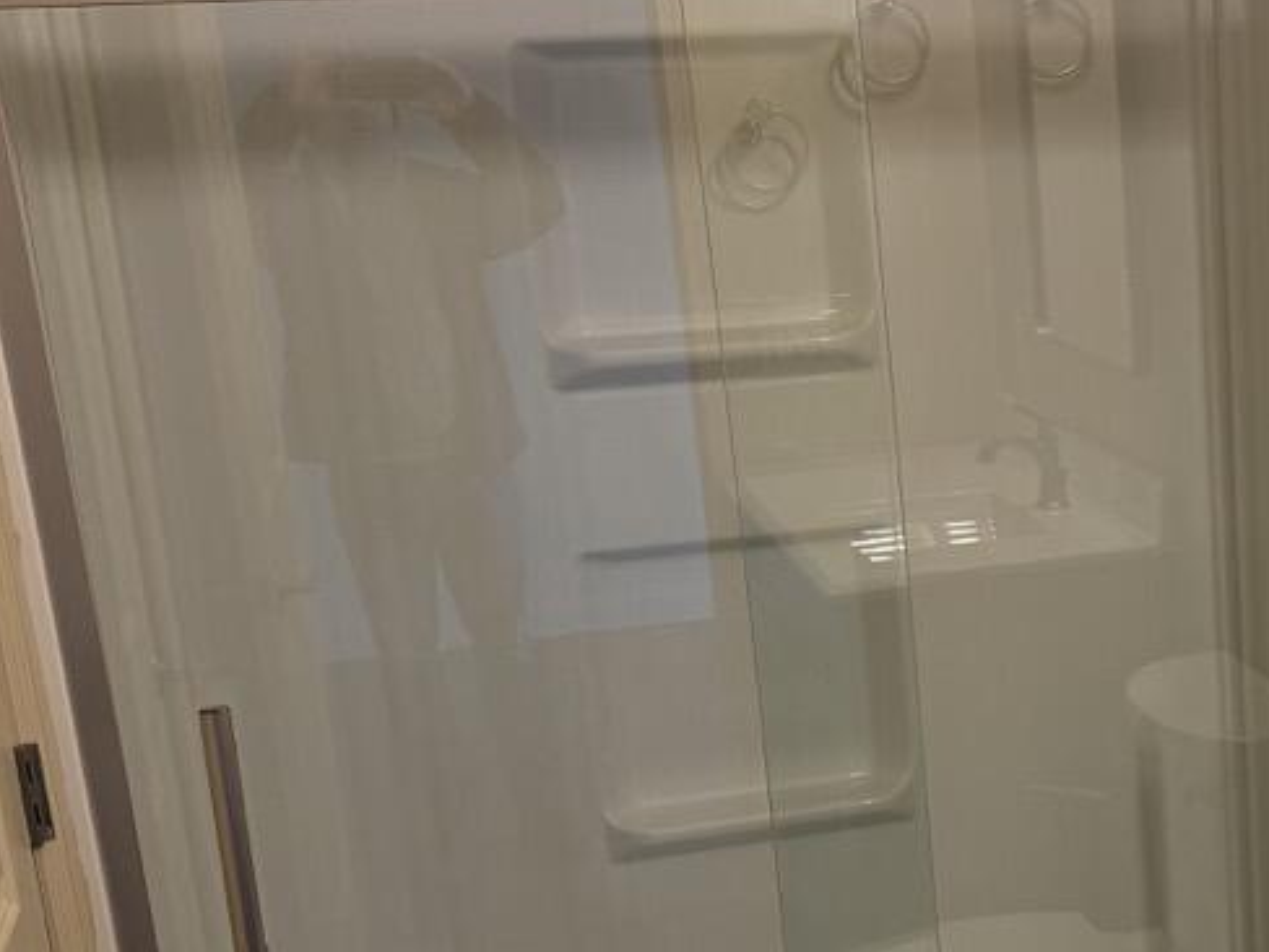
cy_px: 642
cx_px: 1246
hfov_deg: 28.9
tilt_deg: -15.8
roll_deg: +2.8
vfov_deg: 23.2
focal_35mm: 63
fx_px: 2310
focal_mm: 6.76
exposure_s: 1/60
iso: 160
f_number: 1.78
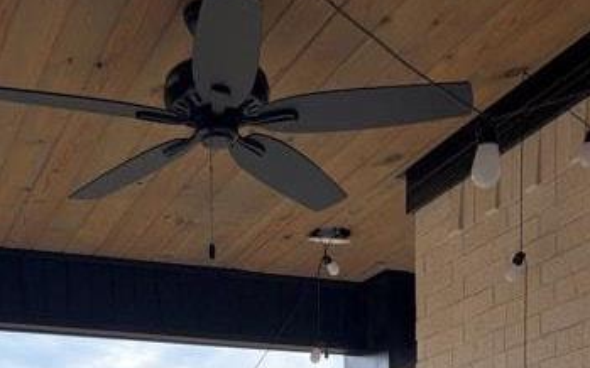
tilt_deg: -2.6
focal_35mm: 69
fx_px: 1109
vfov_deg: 16.0
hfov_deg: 29.7
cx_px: 228
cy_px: 664
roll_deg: -0.1
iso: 50
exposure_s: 1/1953
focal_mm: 5.96
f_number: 1.6
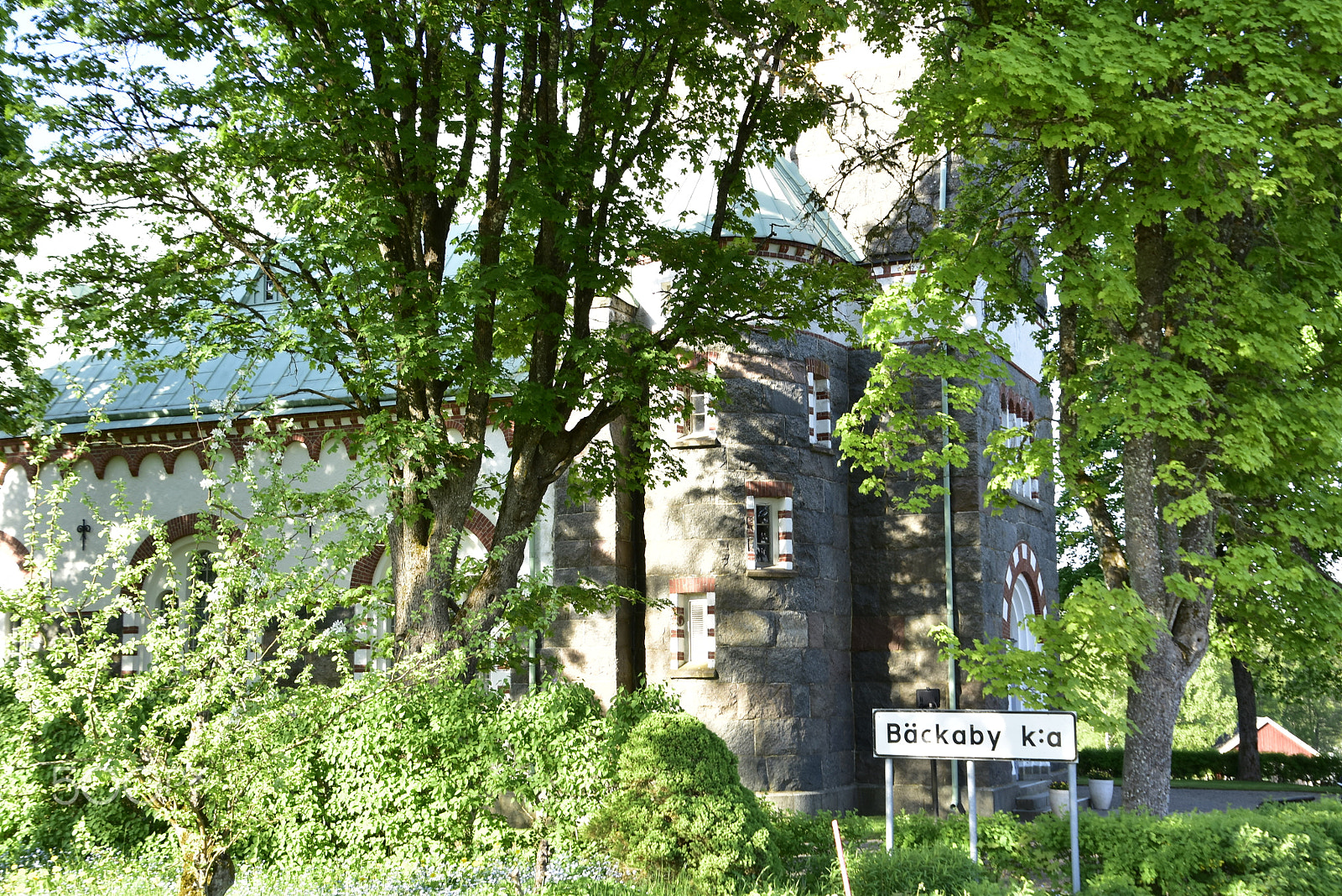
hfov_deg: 49.5
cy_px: 448
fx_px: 1454
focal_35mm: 39
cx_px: 671
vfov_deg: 34.2
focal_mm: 26
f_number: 5.6
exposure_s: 1/125
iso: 250
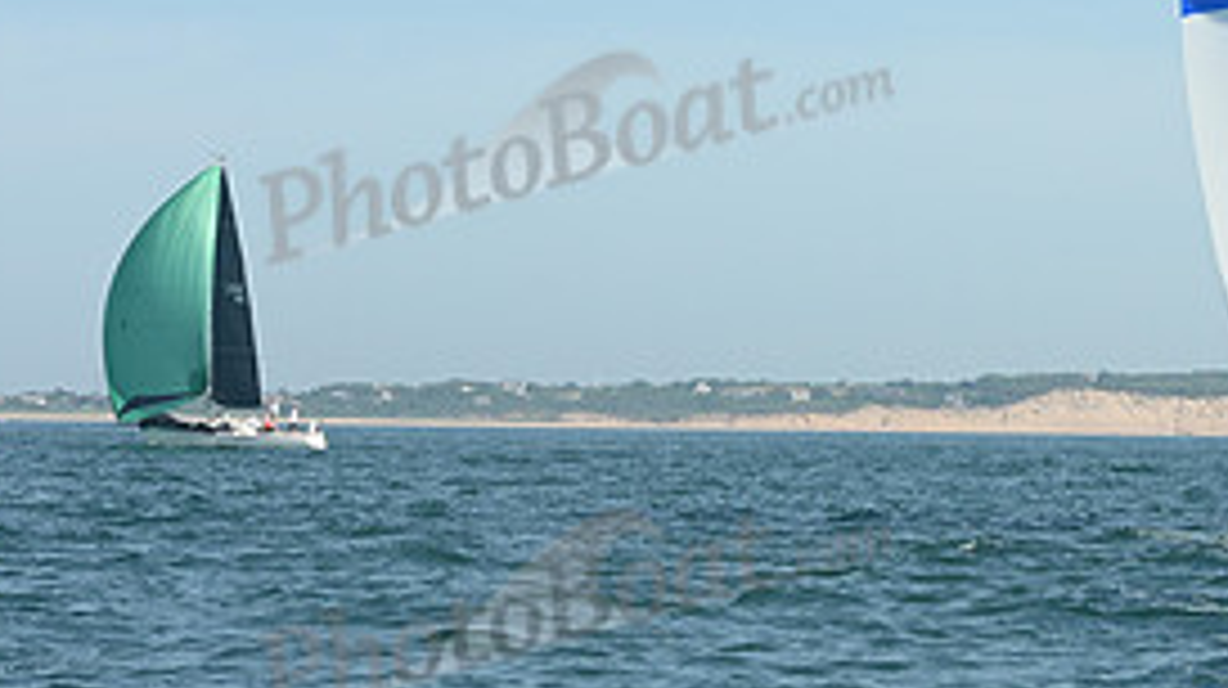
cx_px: 1129
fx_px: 5075
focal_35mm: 156
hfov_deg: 13.7
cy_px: -151
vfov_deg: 7.7
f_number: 7.1
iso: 320
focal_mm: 70
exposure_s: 1/1000
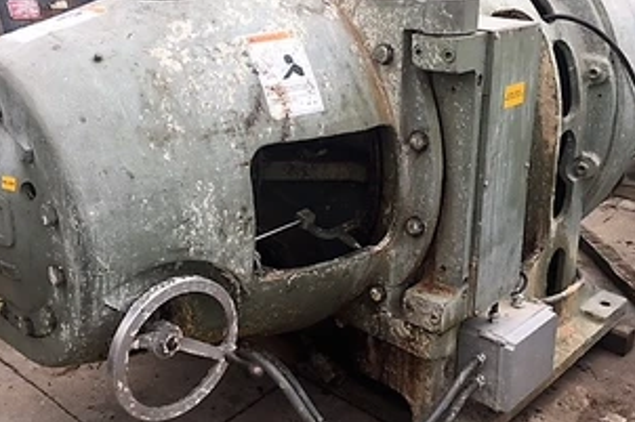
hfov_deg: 48.5
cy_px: 189
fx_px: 705
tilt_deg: -17.0
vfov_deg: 33.3
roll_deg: -0.9
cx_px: 299
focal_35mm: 40
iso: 32
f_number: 2.2
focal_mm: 4.15
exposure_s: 1/120
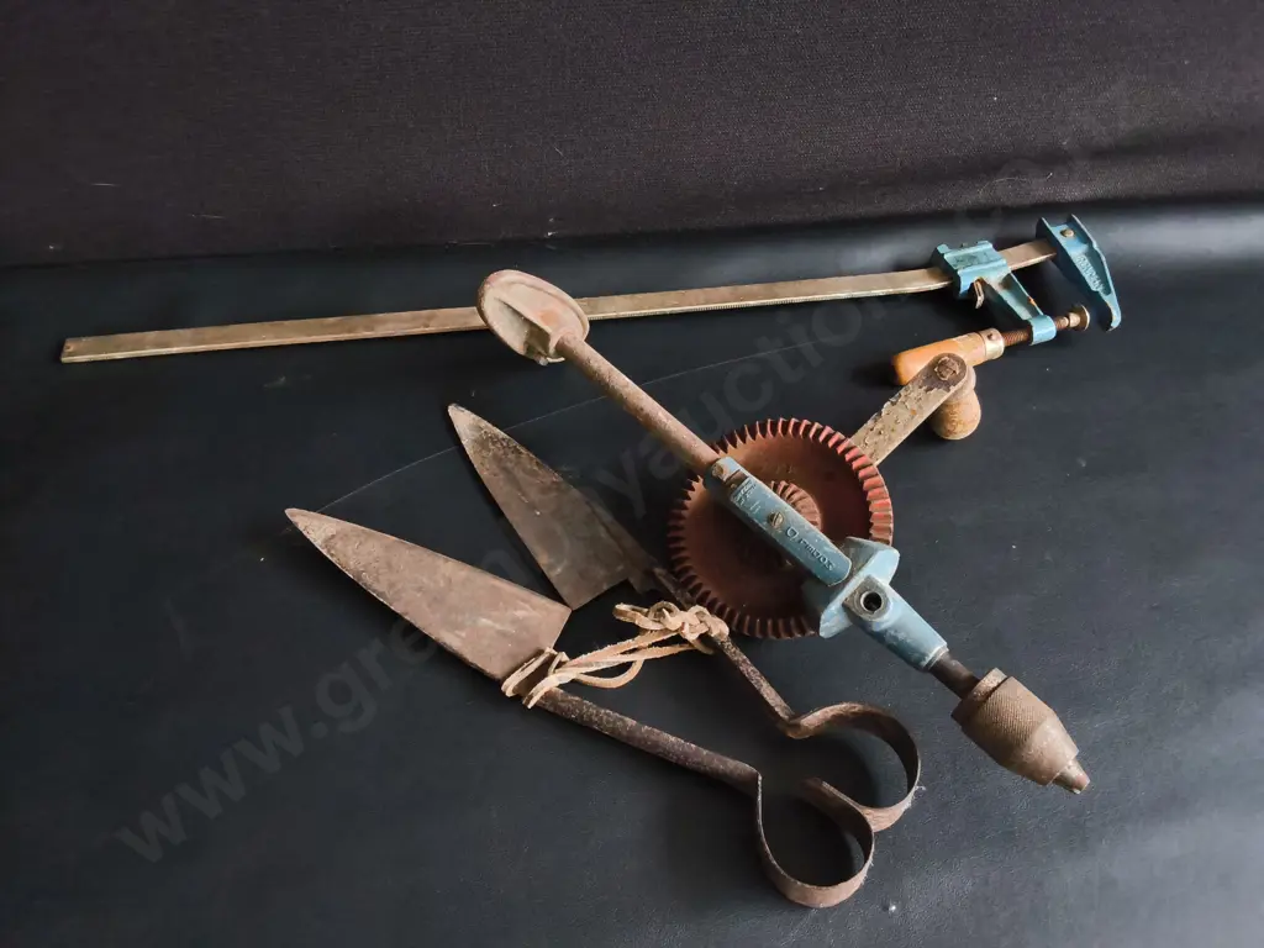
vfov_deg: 51.4
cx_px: 632
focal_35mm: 27
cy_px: 474
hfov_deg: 65.3
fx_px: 986
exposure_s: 1/120
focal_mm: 2.87
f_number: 2
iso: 400
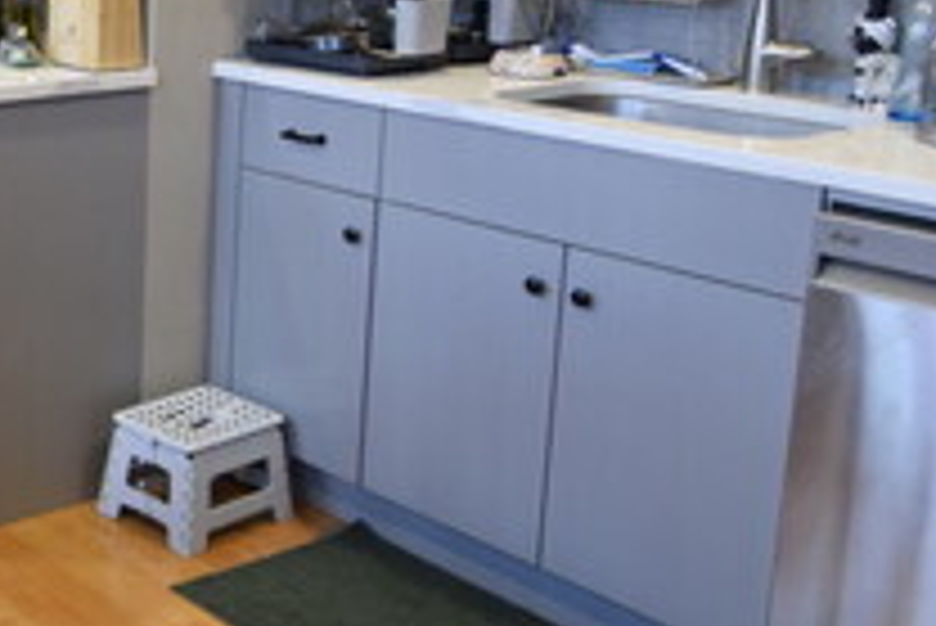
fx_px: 1405
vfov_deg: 24.6
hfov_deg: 30.3
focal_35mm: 54
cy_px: 95
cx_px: -238
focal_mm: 10
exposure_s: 1/60
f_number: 4
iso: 640
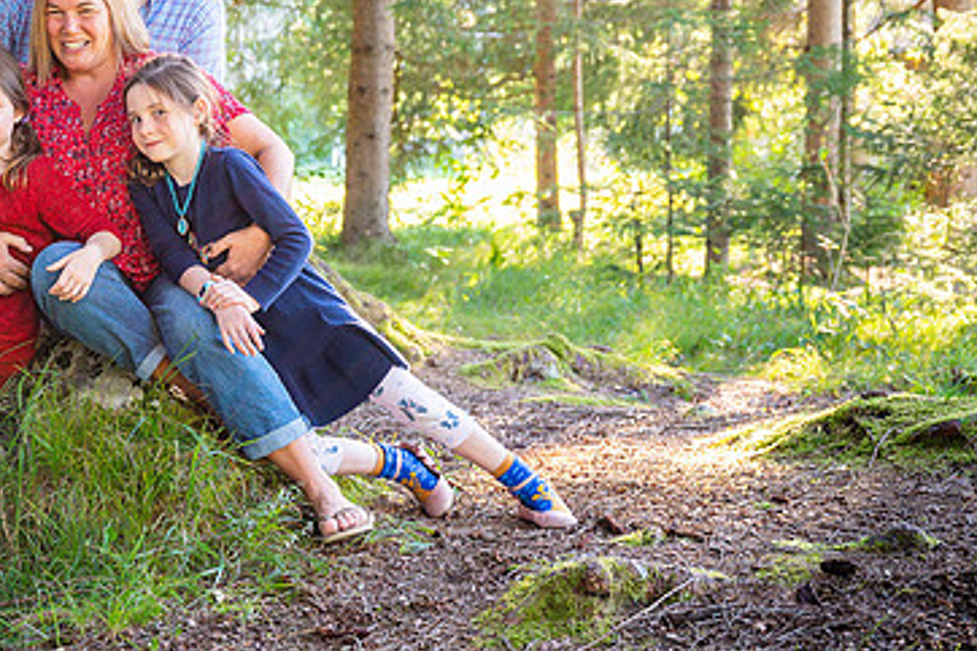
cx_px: 262
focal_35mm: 77
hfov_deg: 26.0
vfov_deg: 17.7
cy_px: 232
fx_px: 2089
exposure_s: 1/50
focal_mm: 48
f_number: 3.5
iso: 200
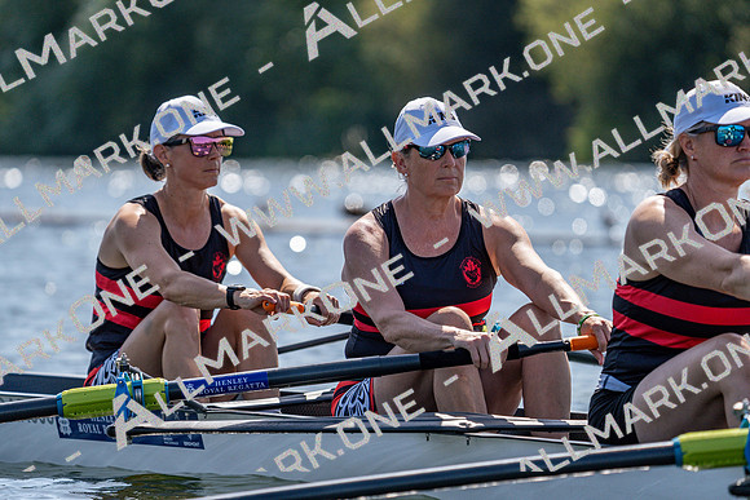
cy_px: 250
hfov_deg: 5.9
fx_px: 7231
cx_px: 375
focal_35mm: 347
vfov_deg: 4.0
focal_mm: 347
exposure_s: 1/2000
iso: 320
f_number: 6.3
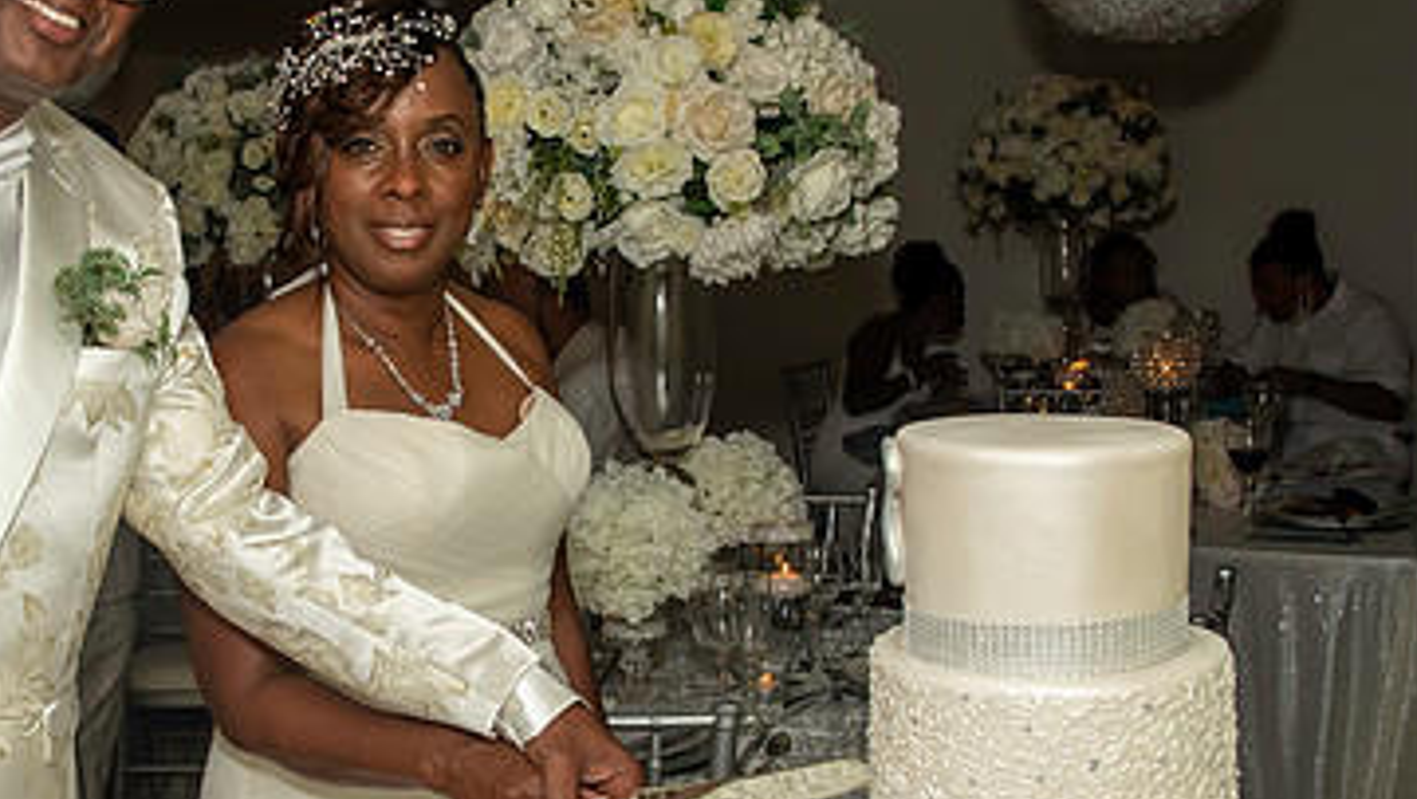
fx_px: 2105
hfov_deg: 36.7
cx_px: 431
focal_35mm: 56
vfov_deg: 21.4
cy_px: 520
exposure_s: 1/250
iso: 400
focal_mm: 19
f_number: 5.6
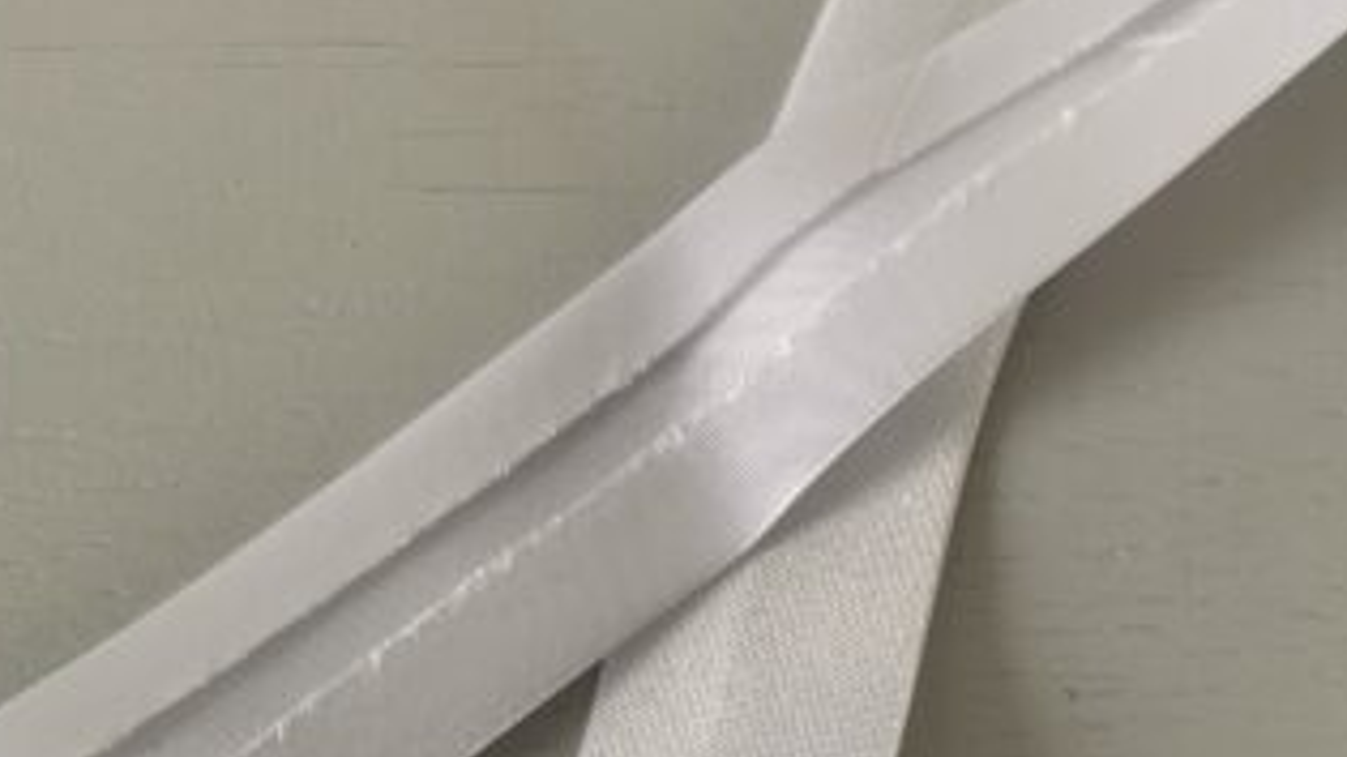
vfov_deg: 25.8
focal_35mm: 46
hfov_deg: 44.5
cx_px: 761
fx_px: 1643
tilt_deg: -80.8
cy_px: 522
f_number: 1.8
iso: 100
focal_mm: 4.25
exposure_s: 1/67
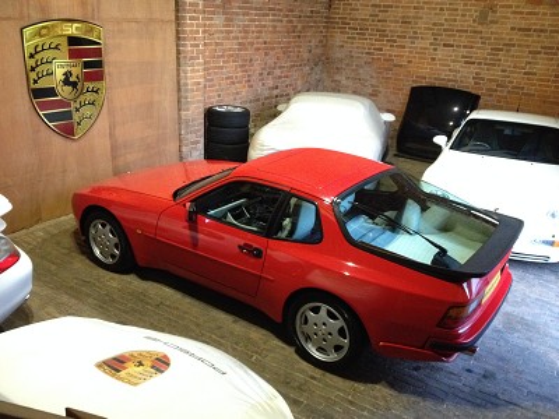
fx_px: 565
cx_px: 280
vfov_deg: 40.7
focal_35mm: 35
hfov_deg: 52.6
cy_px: 210
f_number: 2.4
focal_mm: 4.28
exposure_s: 1/17
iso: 500
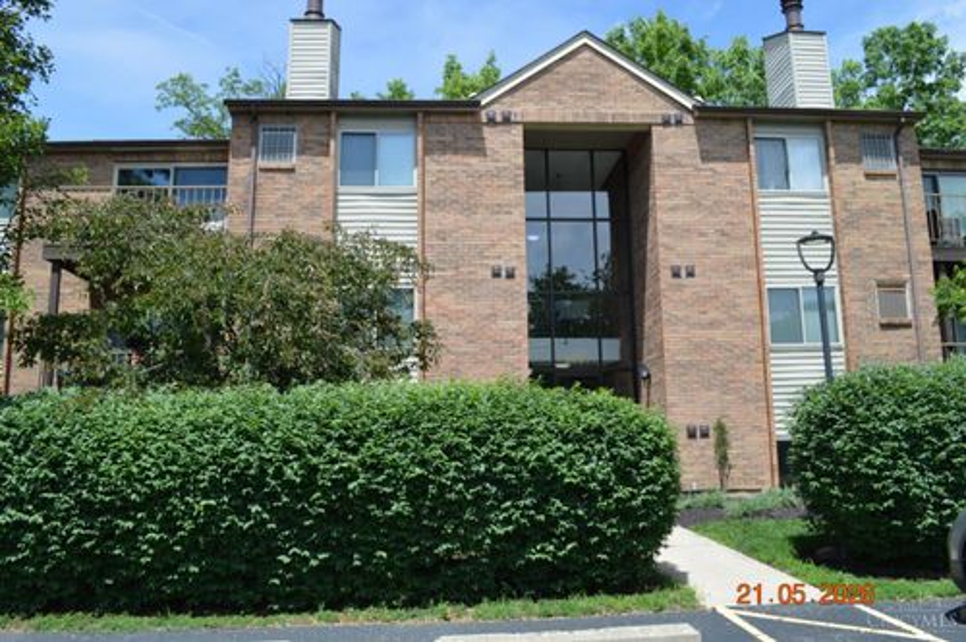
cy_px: 321
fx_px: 724
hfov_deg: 67.4
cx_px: 483
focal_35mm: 27
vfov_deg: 47.8
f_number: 7.1
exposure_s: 1/200
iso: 100
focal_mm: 18
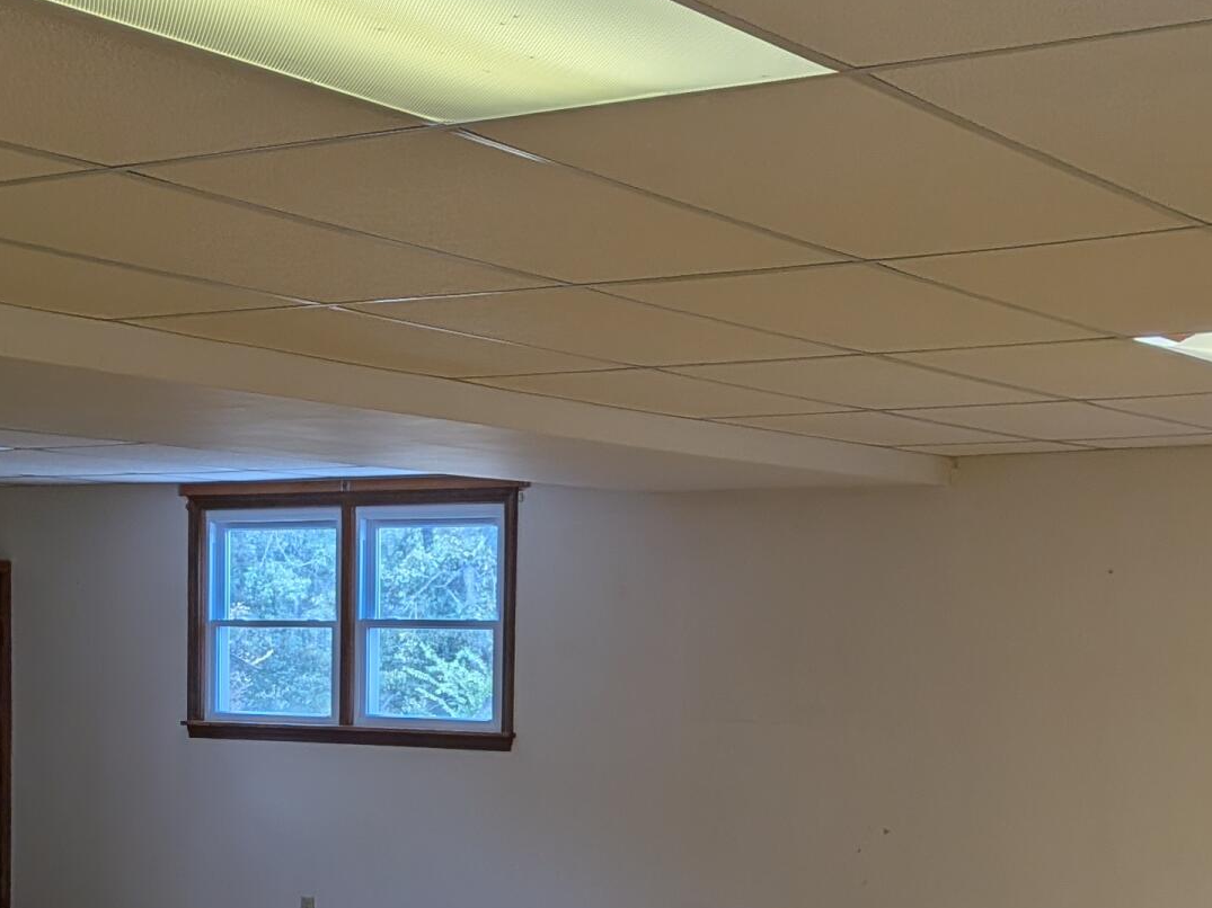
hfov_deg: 28.9
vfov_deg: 21.6
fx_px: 2346
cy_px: 768
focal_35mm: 67
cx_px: 532
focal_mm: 4.53
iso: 28
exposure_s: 1/357
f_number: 1.7
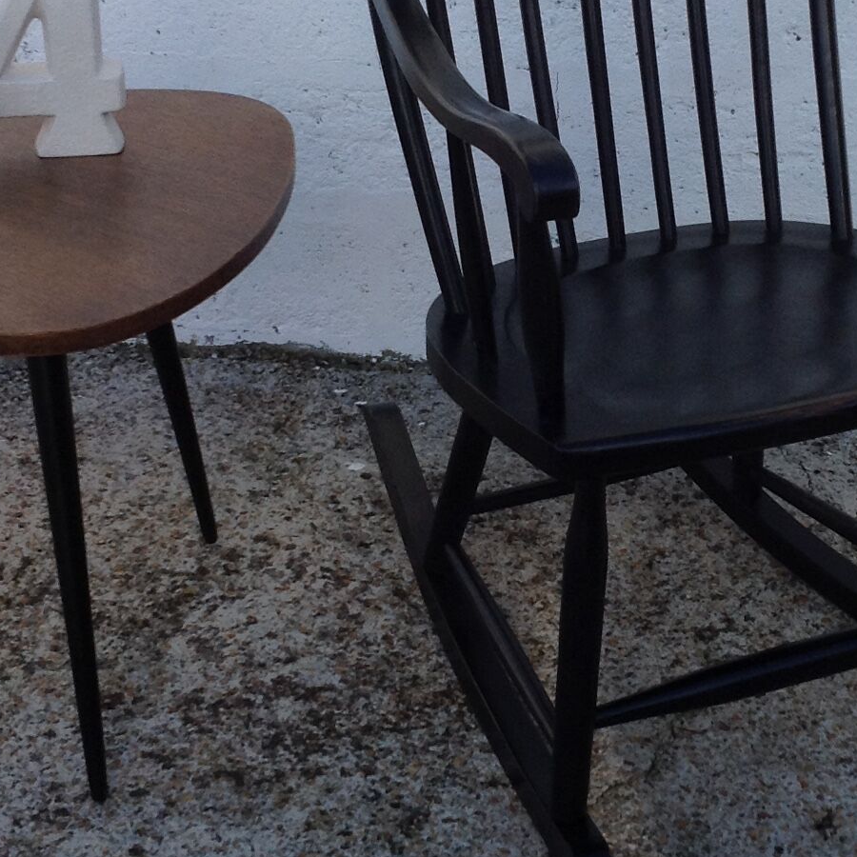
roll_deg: -0.1
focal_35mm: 89
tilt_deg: -22.3
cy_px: 269
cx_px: 510
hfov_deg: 19.5
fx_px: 2493
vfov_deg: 19.4
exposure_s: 1/756
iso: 50
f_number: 2.4
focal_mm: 4.28
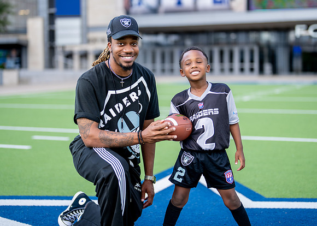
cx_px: 165
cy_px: 97
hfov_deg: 30.5
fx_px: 581
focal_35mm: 65
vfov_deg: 22.0
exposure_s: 1/1000
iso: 100
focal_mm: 50
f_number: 1.2
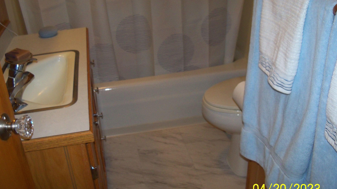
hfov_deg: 51.6
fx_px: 349
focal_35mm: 39
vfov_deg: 30.4
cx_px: 167
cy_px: 93
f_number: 3.5
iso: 200
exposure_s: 1/30
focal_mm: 6.2
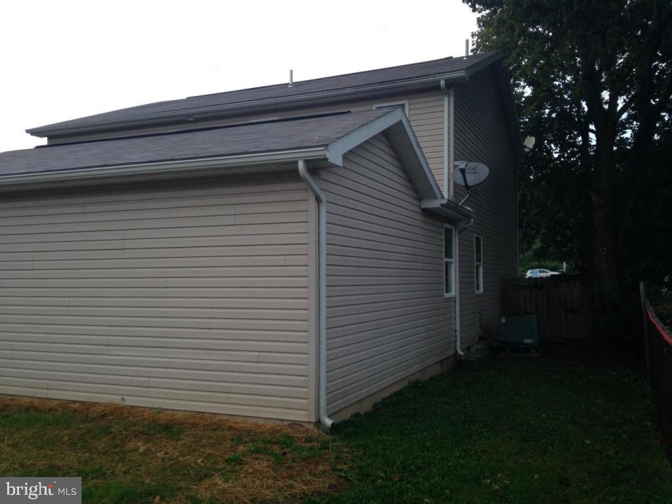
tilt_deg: +2.7
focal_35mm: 33
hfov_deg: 55.4
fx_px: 641
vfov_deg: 42.9
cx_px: 336
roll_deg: -2.0
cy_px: 252
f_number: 2.4
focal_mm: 4.12
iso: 50
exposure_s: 1/40
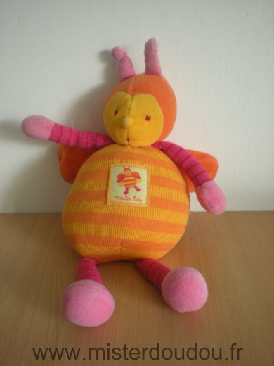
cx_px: 137
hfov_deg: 37.7
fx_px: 401
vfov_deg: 49.0
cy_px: 183
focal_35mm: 38
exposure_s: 1/25.3
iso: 200
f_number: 3.1
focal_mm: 6.3
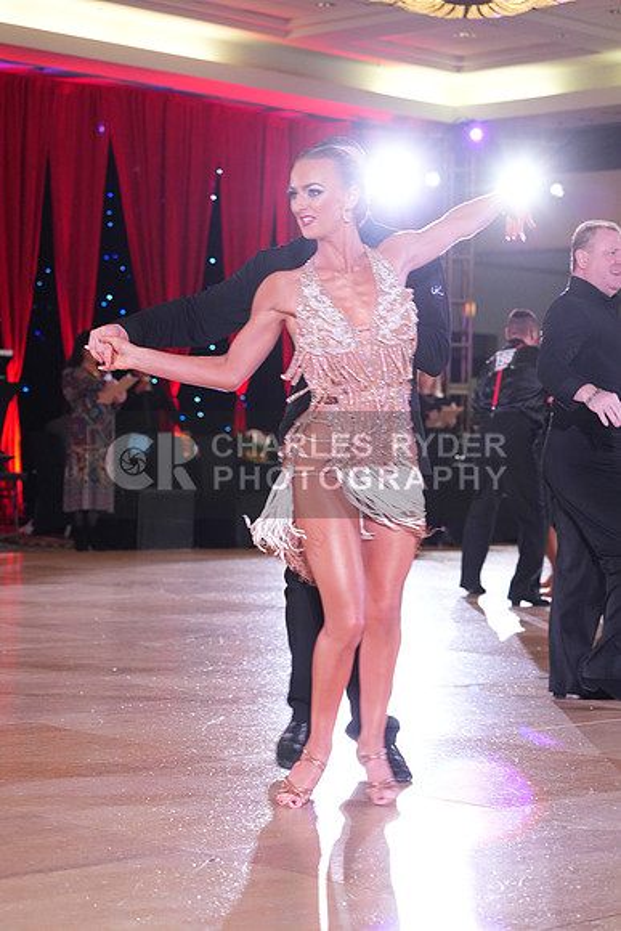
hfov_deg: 17.1
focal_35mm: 80
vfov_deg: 25.4
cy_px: 466
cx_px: 310
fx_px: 2069
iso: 3200
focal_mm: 80
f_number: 4.5
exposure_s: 1/250
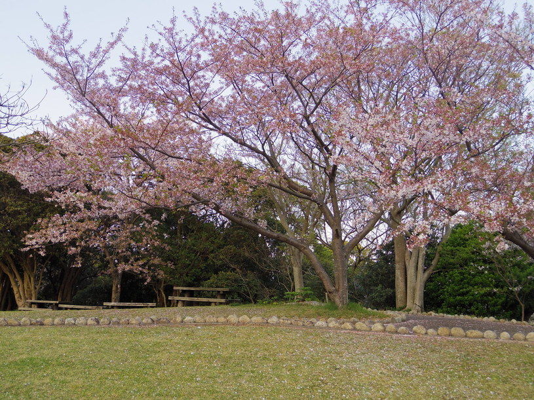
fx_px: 509
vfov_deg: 42.9
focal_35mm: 33
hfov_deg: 55.4
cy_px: 200
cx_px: 267
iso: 200
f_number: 3.2
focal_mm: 7.1
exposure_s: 1/100
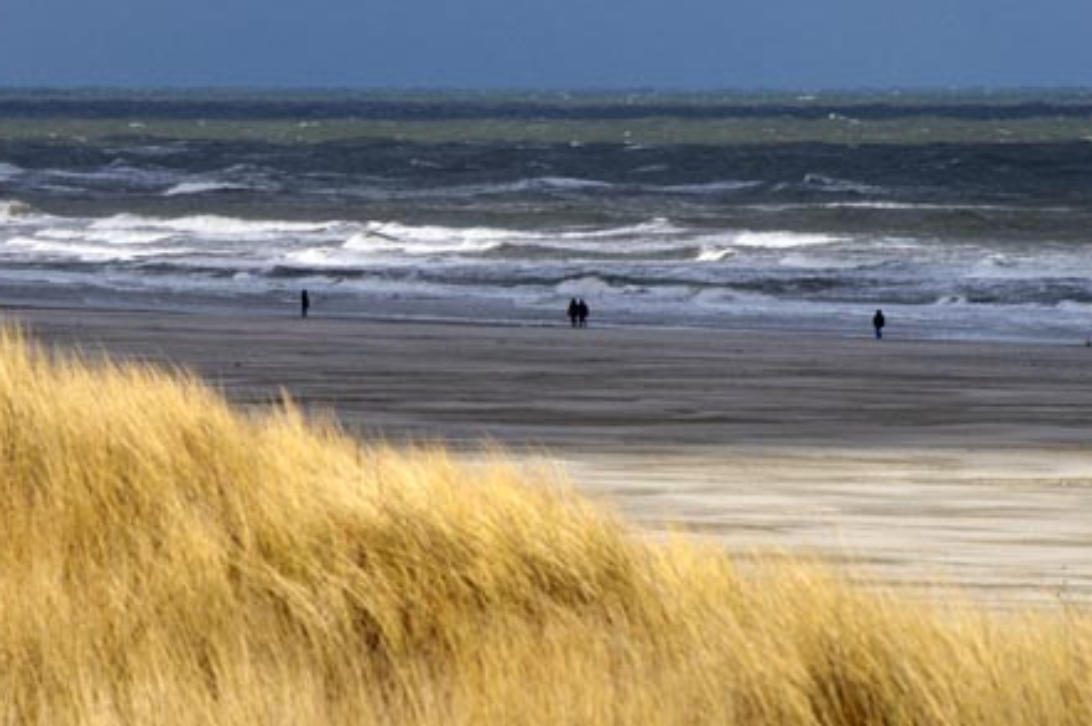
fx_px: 14422
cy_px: 289
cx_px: 520
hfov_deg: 4.3
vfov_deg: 2.9
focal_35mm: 476
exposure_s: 1/400
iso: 400
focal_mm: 200
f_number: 14
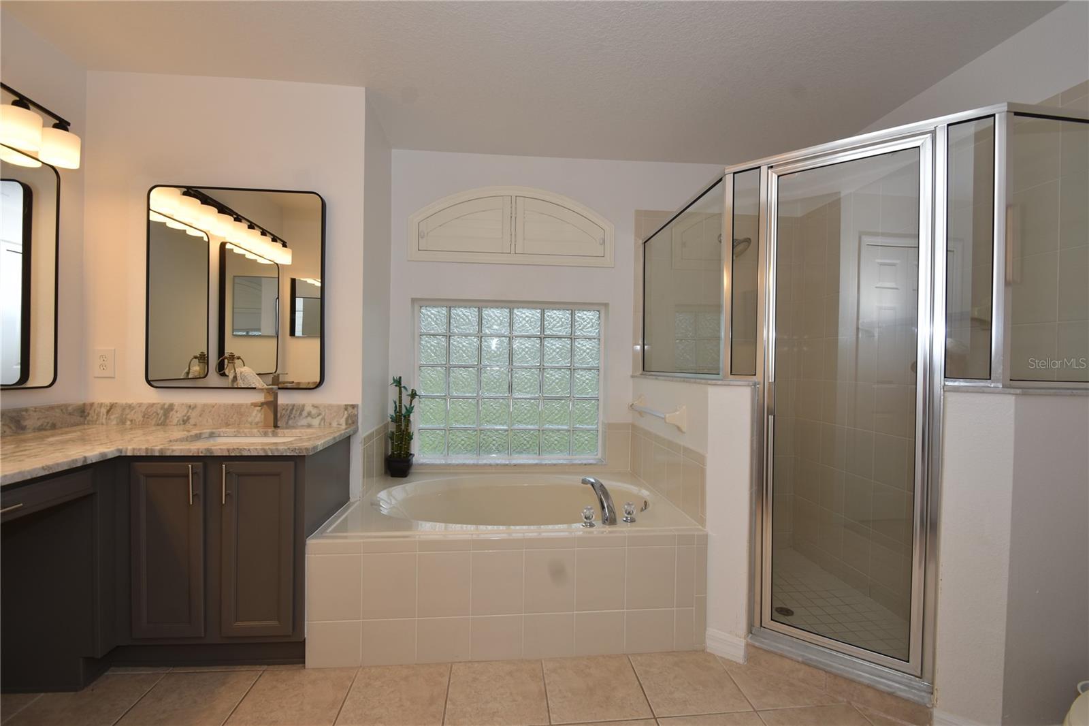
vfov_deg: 77.3
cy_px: 363
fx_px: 454
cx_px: 544
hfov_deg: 100.4
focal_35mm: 15
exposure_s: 1/125
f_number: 5.6
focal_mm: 10
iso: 140
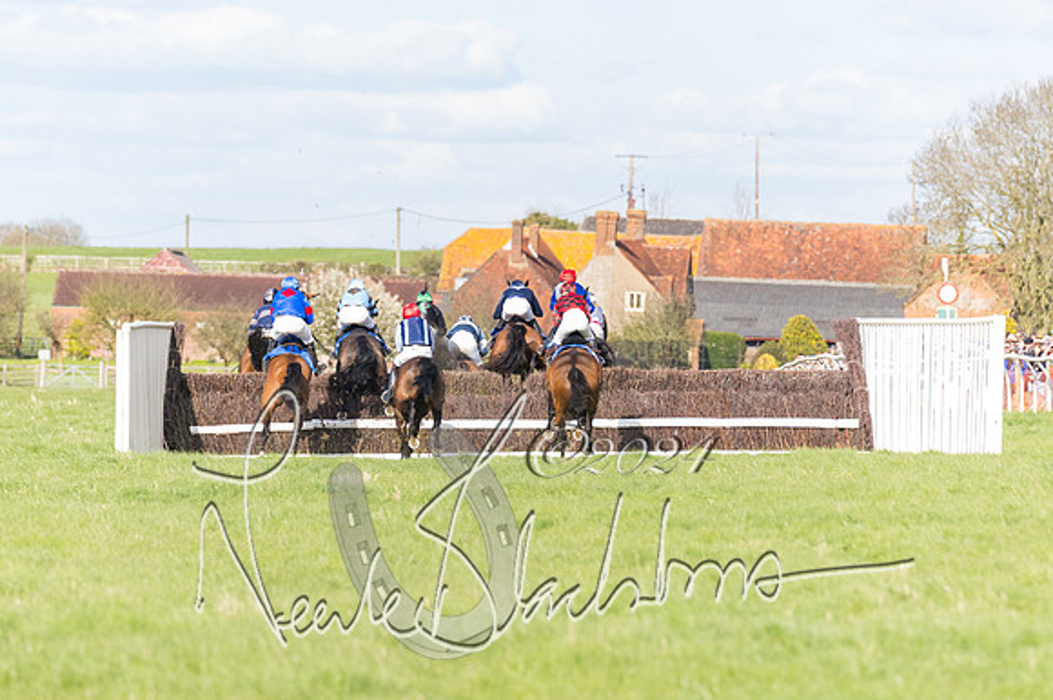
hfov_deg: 5.7
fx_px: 10608
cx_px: 454
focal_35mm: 363
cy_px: 361
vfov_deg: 3.8
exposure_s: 1/1600
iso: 400
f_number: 4
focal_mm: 200
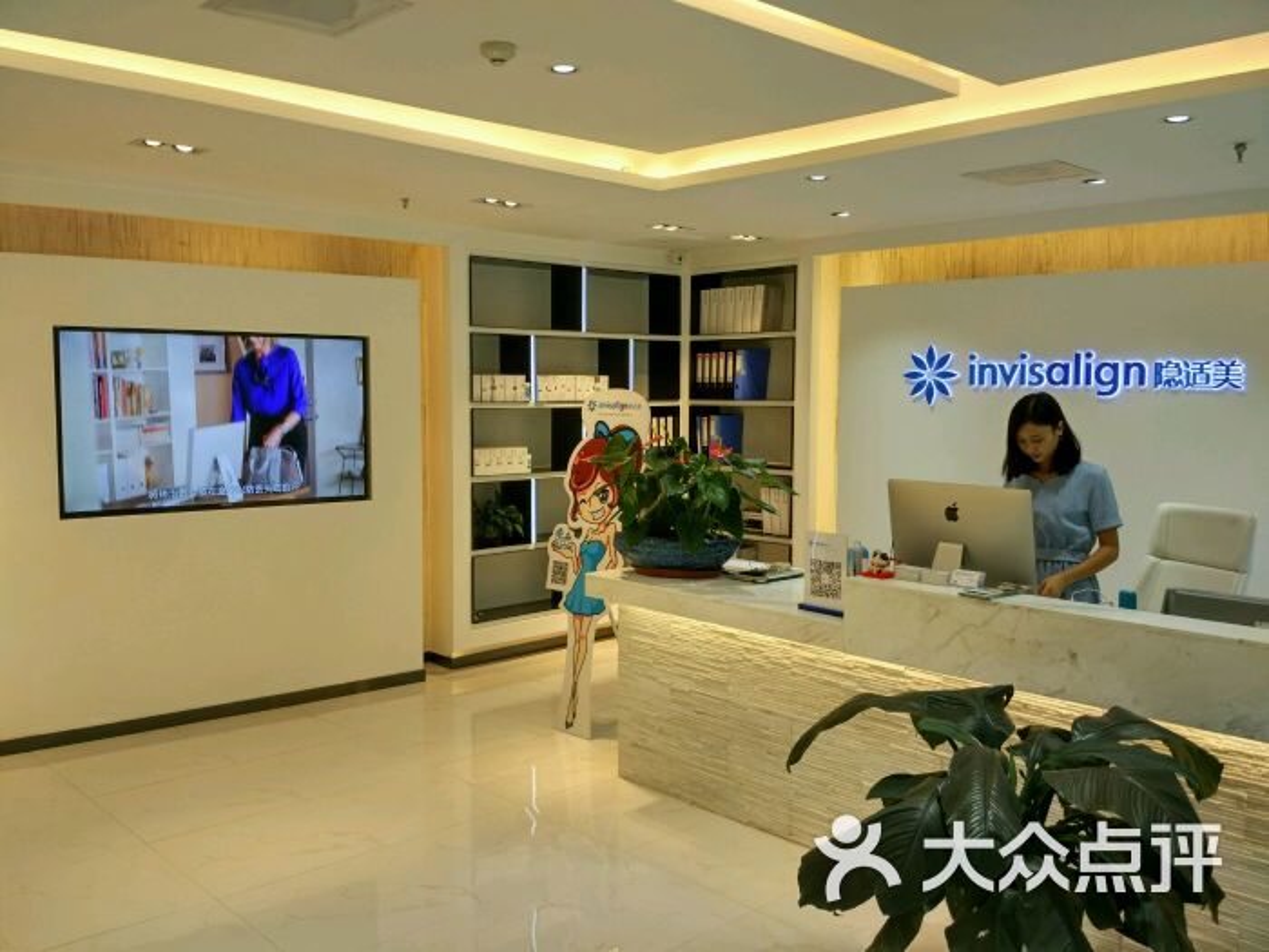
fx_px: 1100
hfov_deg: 60.0
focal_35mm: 30
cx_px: 634
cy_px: 476
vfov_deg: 46.8
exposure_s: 1/50
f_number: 2
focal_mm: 4.12
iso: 131
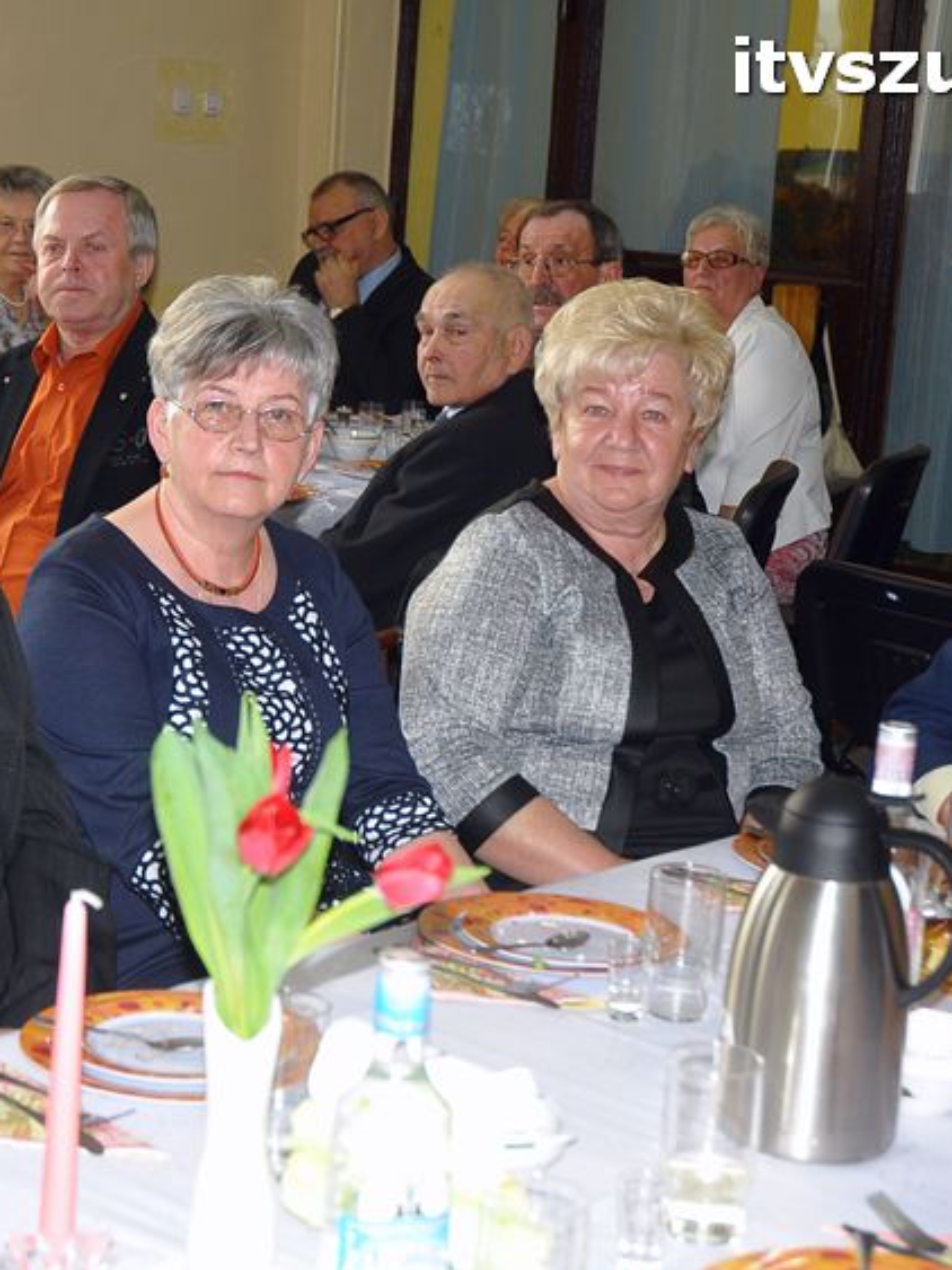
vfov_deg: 26.3
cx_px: 282
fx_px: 2715
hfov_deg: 19.8
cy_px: 635
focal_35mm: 74
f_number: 4
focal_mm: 34
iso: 500
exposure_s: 1/60
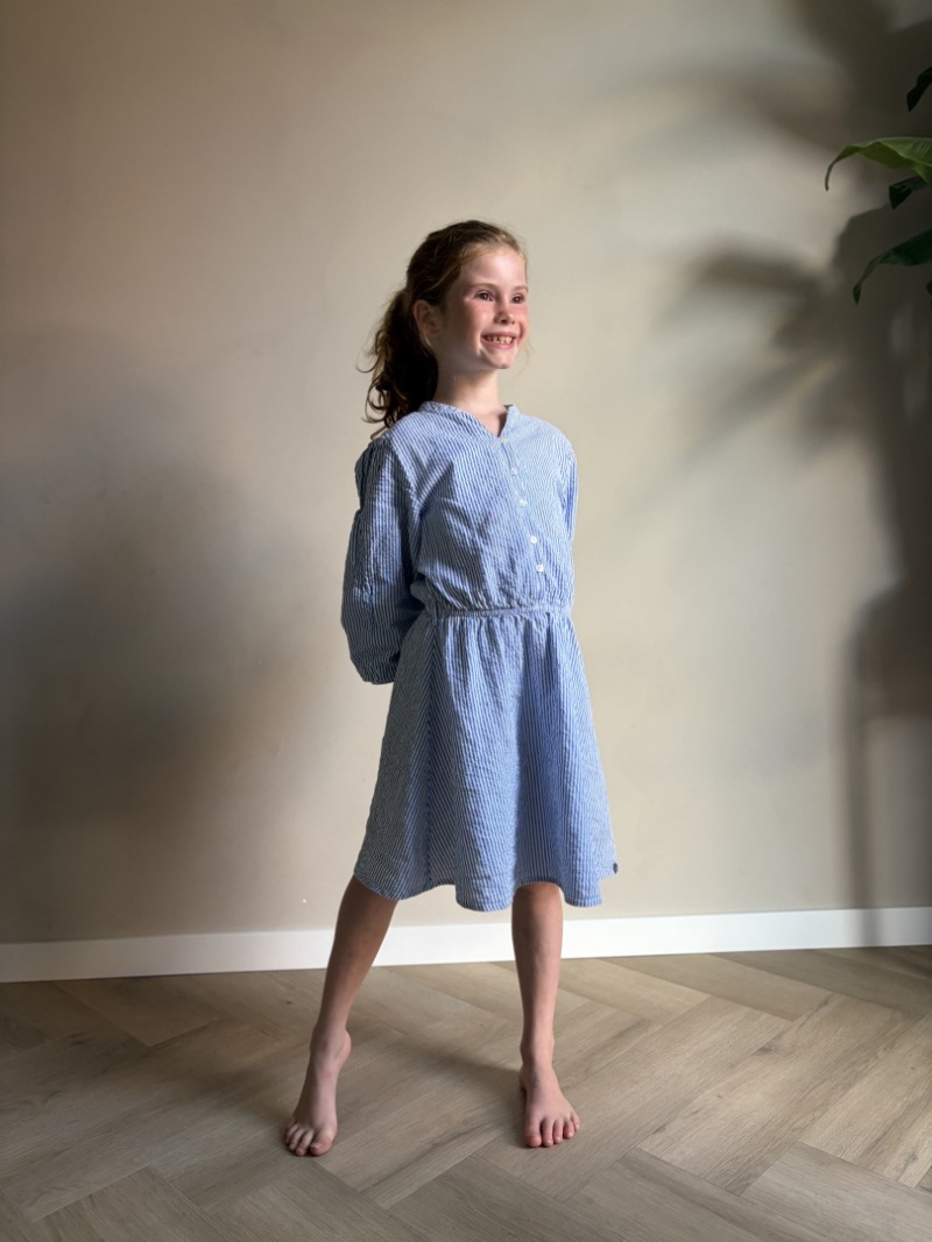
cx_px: 466
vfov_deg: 67.3
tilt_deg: -3.5
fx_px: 934
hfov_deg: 53.1
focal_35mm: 26
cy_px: 621
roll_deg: +0.9
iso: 125
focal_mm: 5.96
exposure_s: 1/121
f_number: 1.6
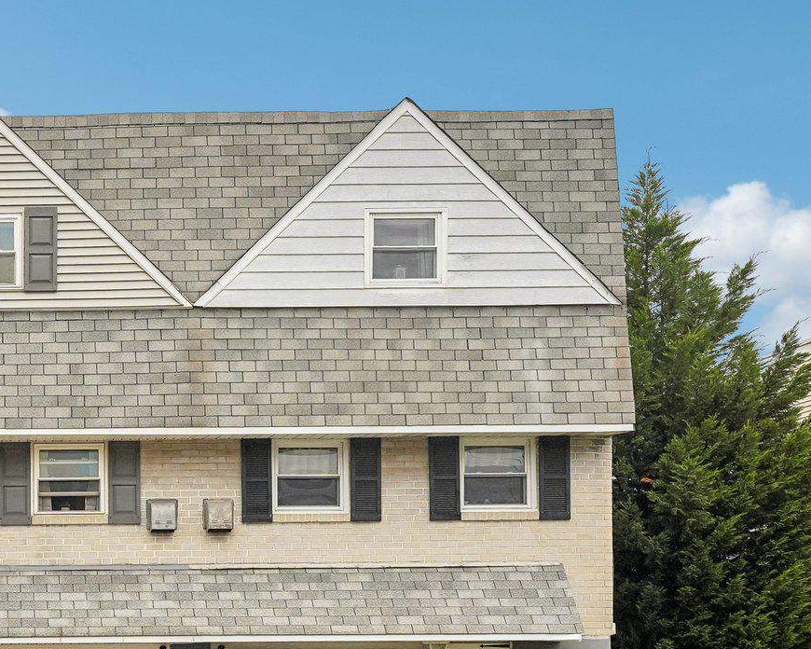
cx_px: -108
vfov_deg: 27.7
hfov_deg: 31.0
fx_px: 1272
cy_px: 563
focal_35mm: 53
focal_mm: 24
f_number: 8
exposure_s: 1/2000
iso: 500
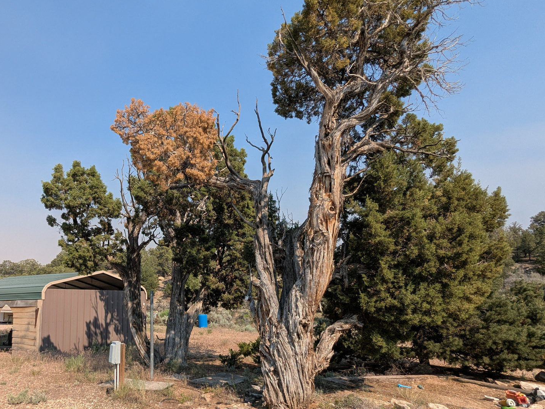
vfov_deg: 58.2
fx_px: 362
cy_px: 254
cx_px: 187
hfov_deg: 72.0
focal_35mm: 23
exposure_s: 1/1222
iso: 49
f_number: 2.2
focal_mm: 2.35
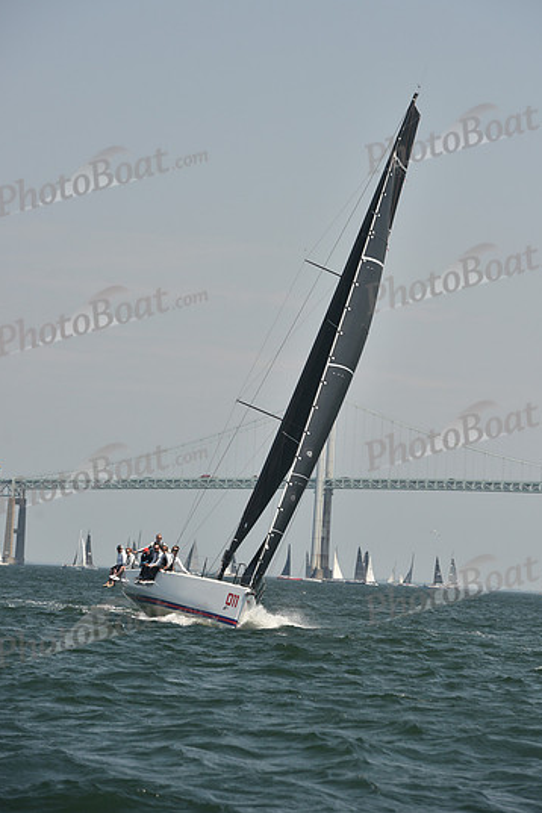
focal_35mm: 162
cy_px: 375
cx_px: 287
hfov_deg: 8.5
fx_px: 3658
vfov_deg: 12.7
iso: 250
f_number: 6.3
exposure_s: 1/640
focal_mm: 150
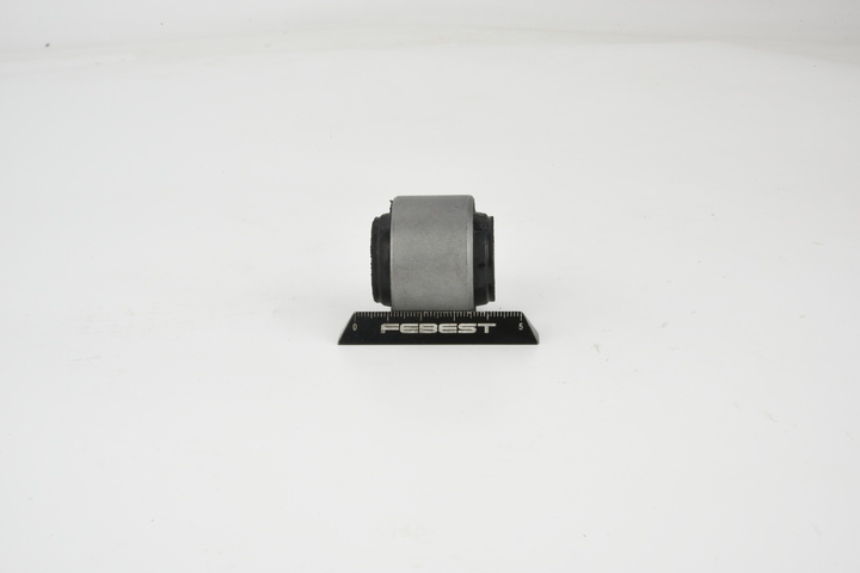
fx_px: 1433
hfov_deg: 33.4
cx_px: 430
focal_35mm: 60
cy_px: 286
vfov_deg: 22.6
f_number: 32
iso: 100
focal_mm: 60
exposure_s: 1/3
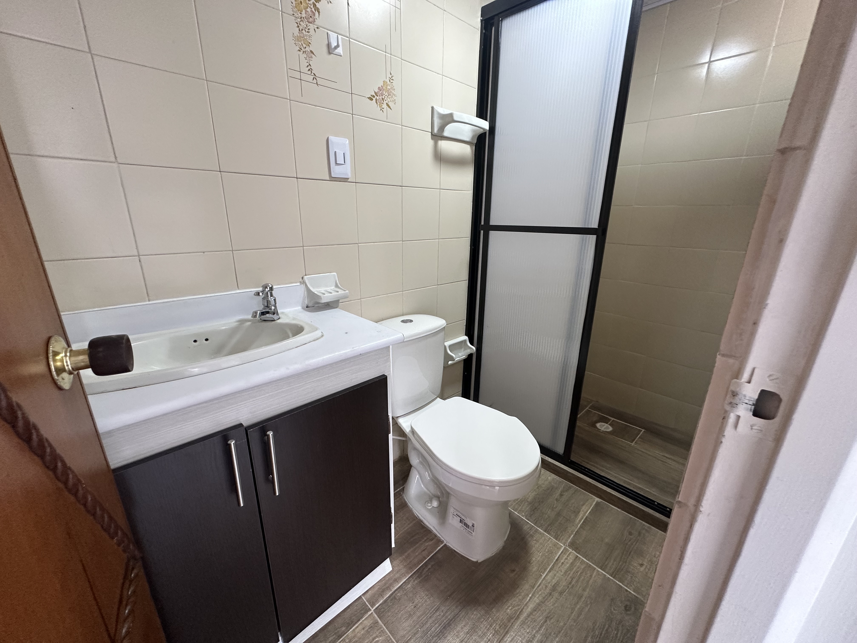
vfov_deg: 85.7
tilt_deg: -17.0
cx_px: 428
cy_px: 322
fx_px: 347
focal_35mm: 14
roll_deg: -1.5
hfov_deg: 102.1
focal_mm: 2.22
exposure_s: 1/120
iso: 250
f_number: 2.2
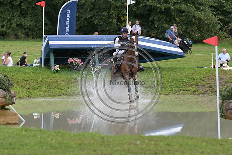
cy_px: 78
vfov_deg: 4.6
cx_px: 116
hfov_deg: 6.9
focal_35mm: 300
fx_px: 1932
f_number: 5.6
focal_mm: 200
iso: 720
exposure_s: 1/1250
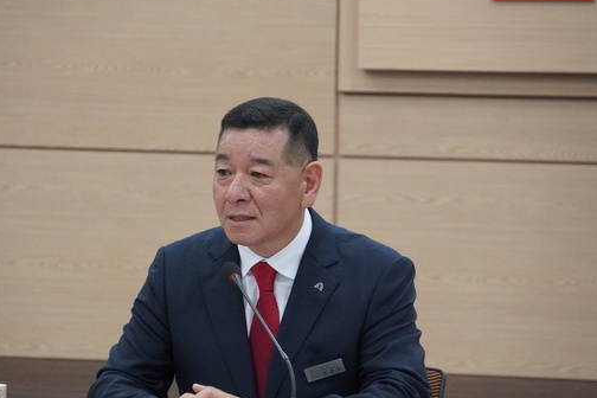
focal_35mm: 305
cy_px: 230
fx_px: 5051
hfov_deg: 6.8
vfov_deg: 4.5
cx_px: 271
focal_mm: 163
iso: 5000
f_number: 6.3
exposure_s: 1/320
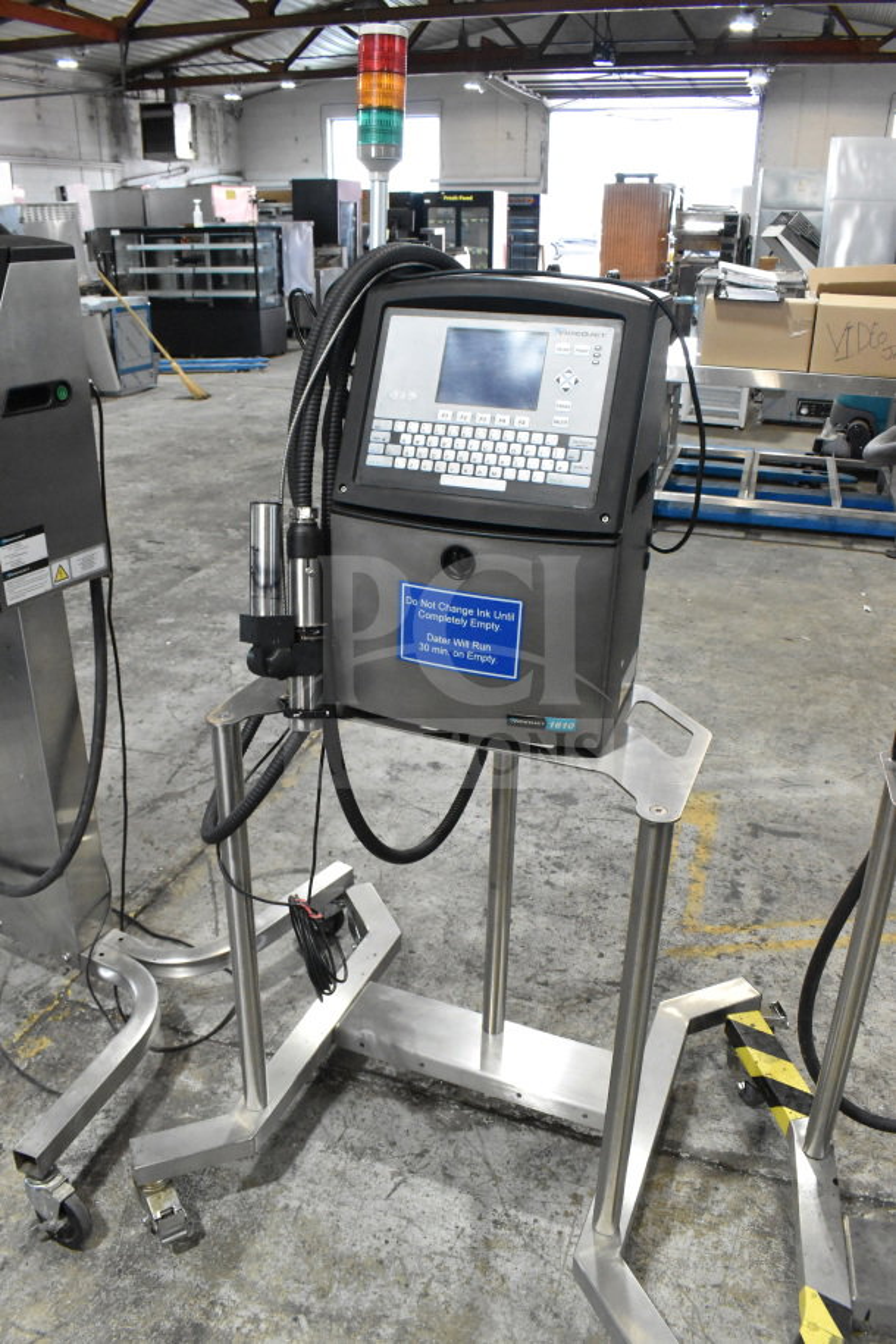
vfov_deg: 67.4
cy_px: 672
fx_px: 1008
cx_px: 448
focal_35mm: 27
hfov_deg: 47.9
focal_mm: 18
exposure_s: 1/320
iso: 6400
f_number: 9
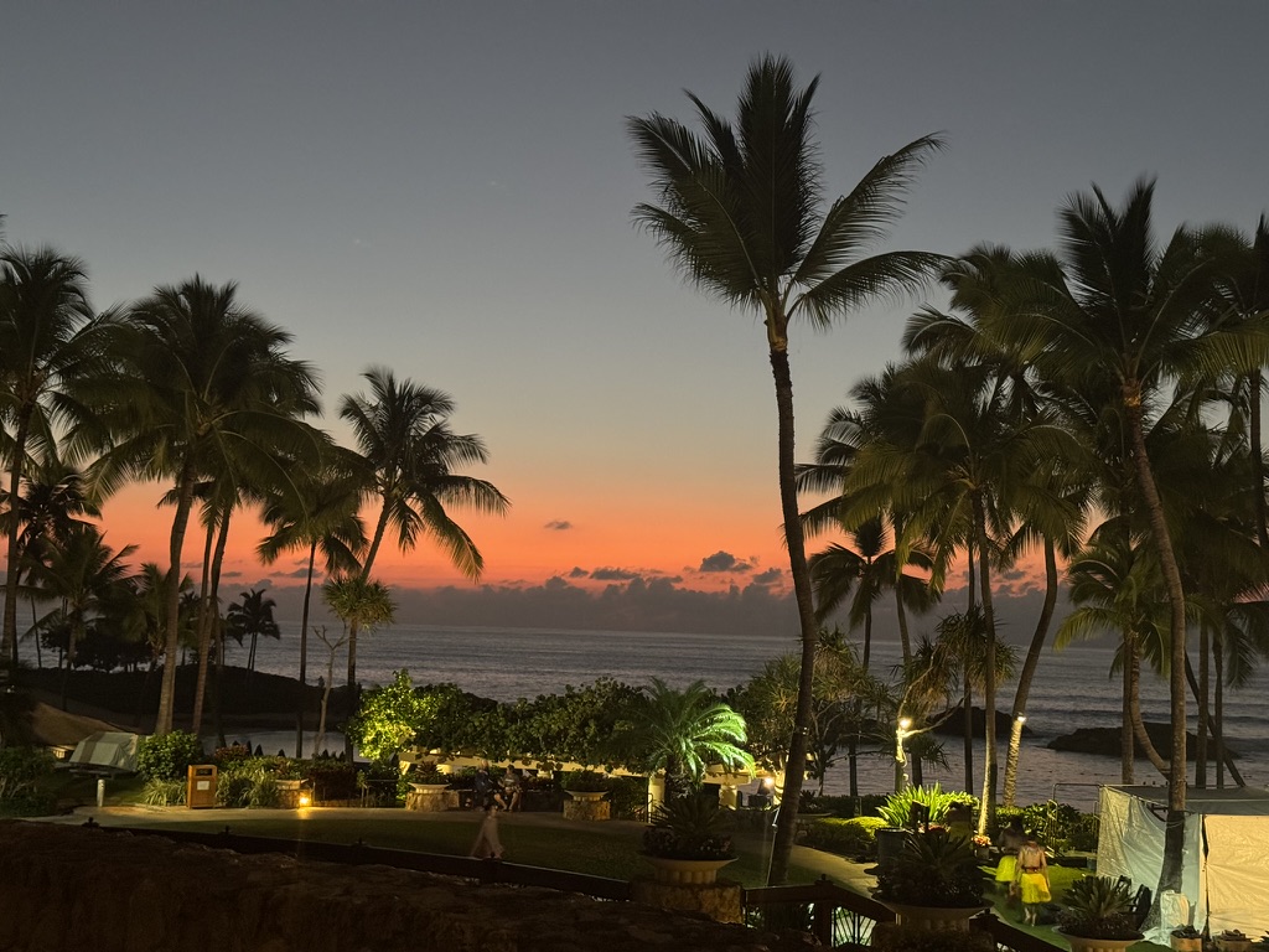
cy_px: 476
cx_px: 634
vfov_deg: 30.3
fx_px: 1760
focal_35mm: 48
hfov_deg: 39.7
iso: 640
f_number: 1.78
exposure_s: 1/24
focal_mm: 6.76
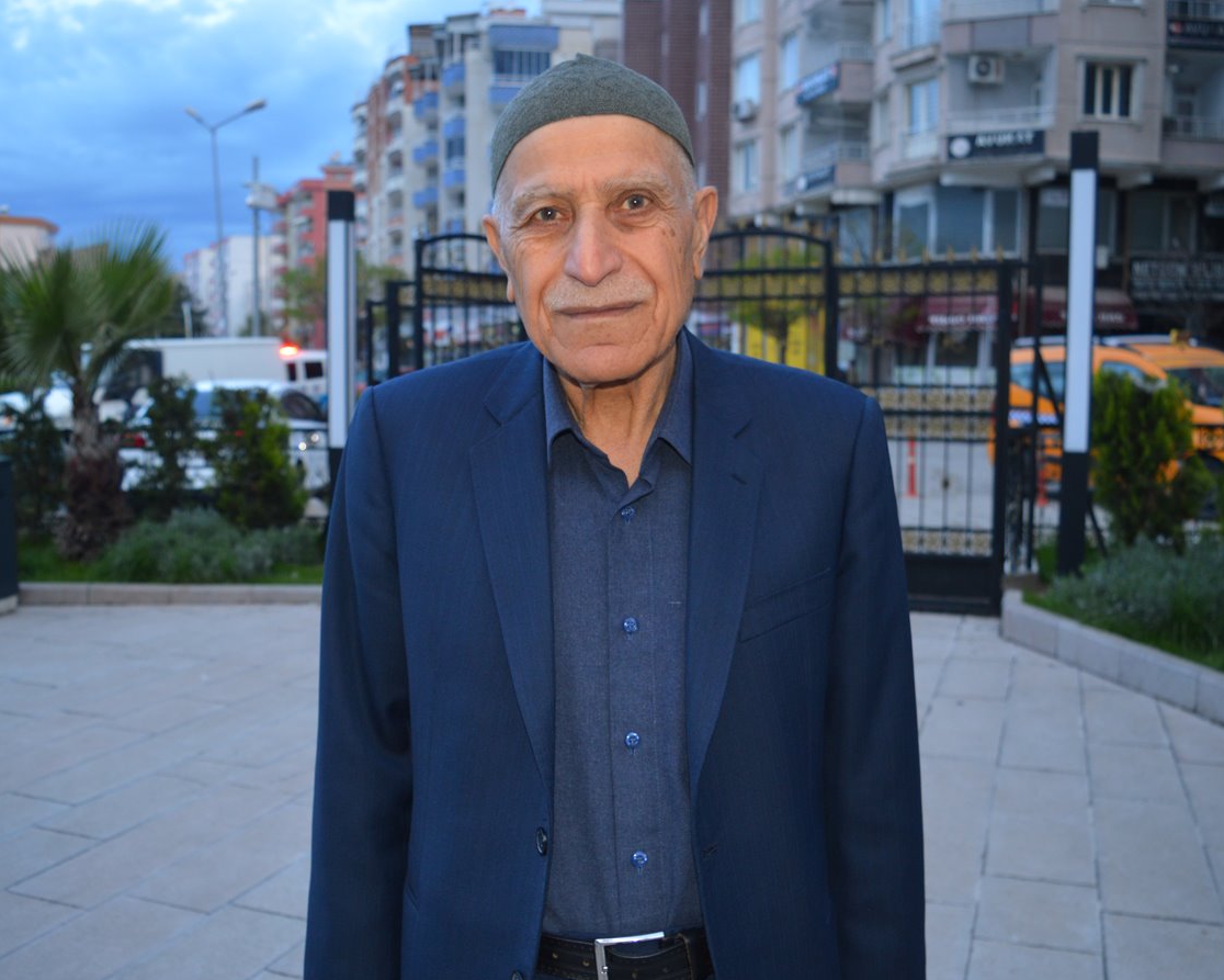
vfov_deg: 47.1
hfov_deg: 57.2
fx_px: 1123
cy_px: 498
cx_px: 590
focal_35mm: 31
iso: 450
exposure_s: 1/60
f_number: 3.5
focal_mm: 18
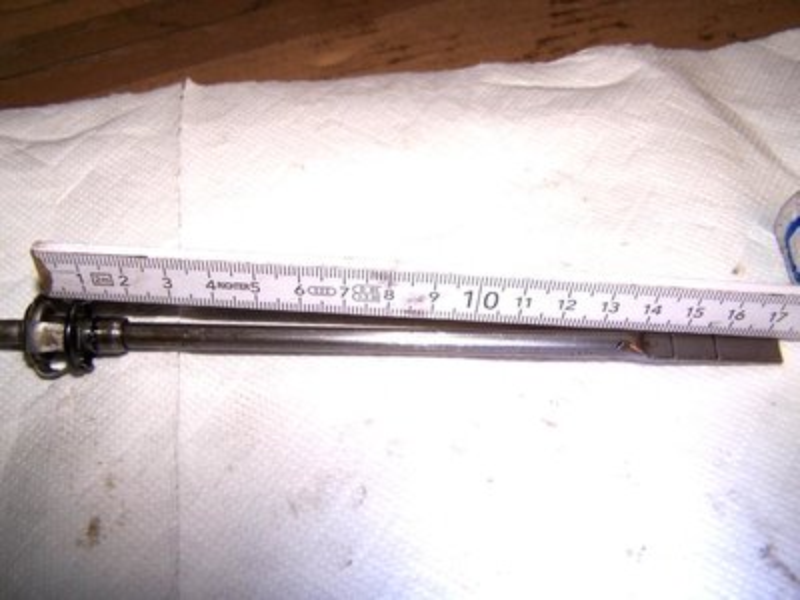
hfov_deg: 49.0
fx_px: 878
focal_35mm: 38
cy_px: 300
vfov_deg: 37.7
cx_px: 400
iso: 80
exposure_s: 1/60
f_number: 2.8
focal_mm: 6.3
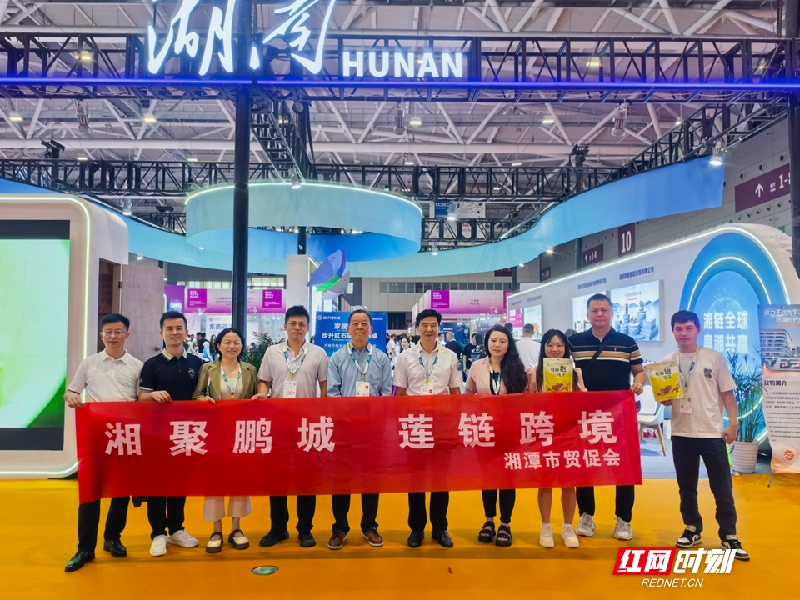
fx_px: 578
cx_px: 390
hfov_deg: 69.4
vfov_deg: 54.9
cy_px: 310
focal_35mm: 25
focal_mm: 5.75
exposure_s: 1/60
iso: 100
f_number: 4
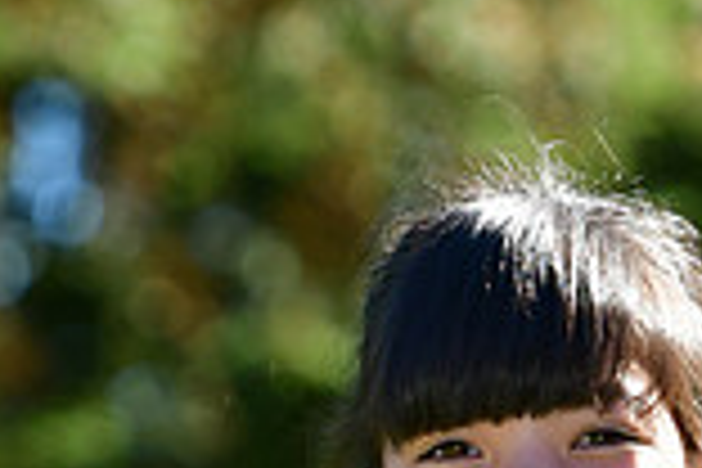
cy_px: 837
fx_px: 17451
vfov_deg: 1.5
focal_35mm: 895
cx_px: 614
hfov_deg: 2.3
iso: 400
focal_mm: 160
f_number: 4.5
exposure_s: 1/800
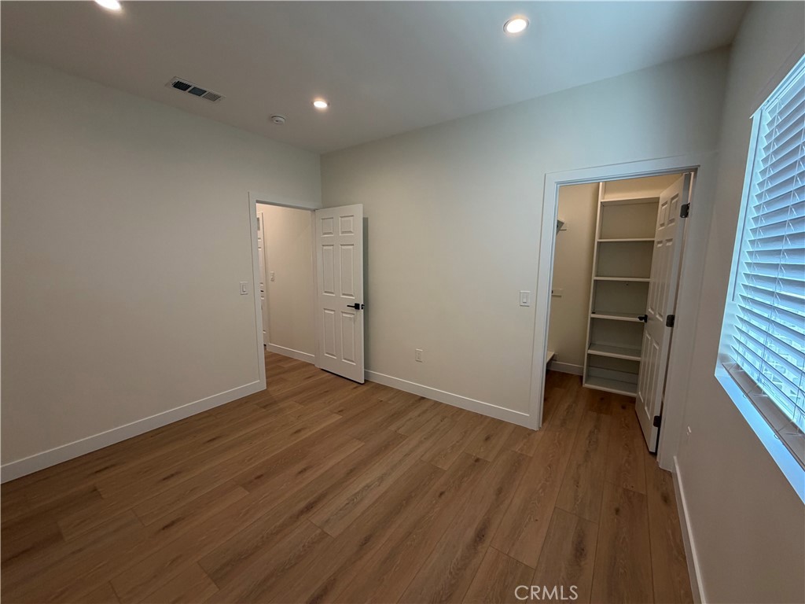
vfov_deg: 85.7
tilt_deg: -8.1
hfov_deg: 102.1
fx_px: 326
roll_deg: -0.1
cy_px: 302
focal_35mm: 14
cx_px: 402
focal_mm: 2.22
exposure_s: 1/120
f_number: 2.2
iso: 160
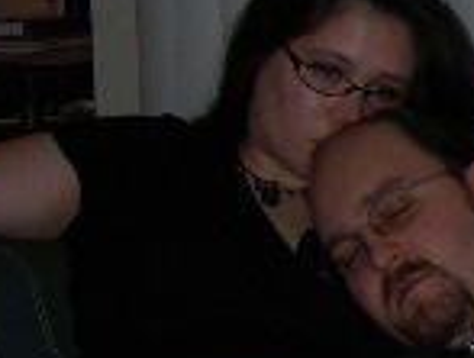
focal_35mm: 165
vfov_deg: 9.0
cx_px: 987
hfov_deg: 10.8
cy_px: 293
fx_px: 2265
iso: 50
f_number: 2.8
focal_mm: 7.8
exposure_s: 1/60.1
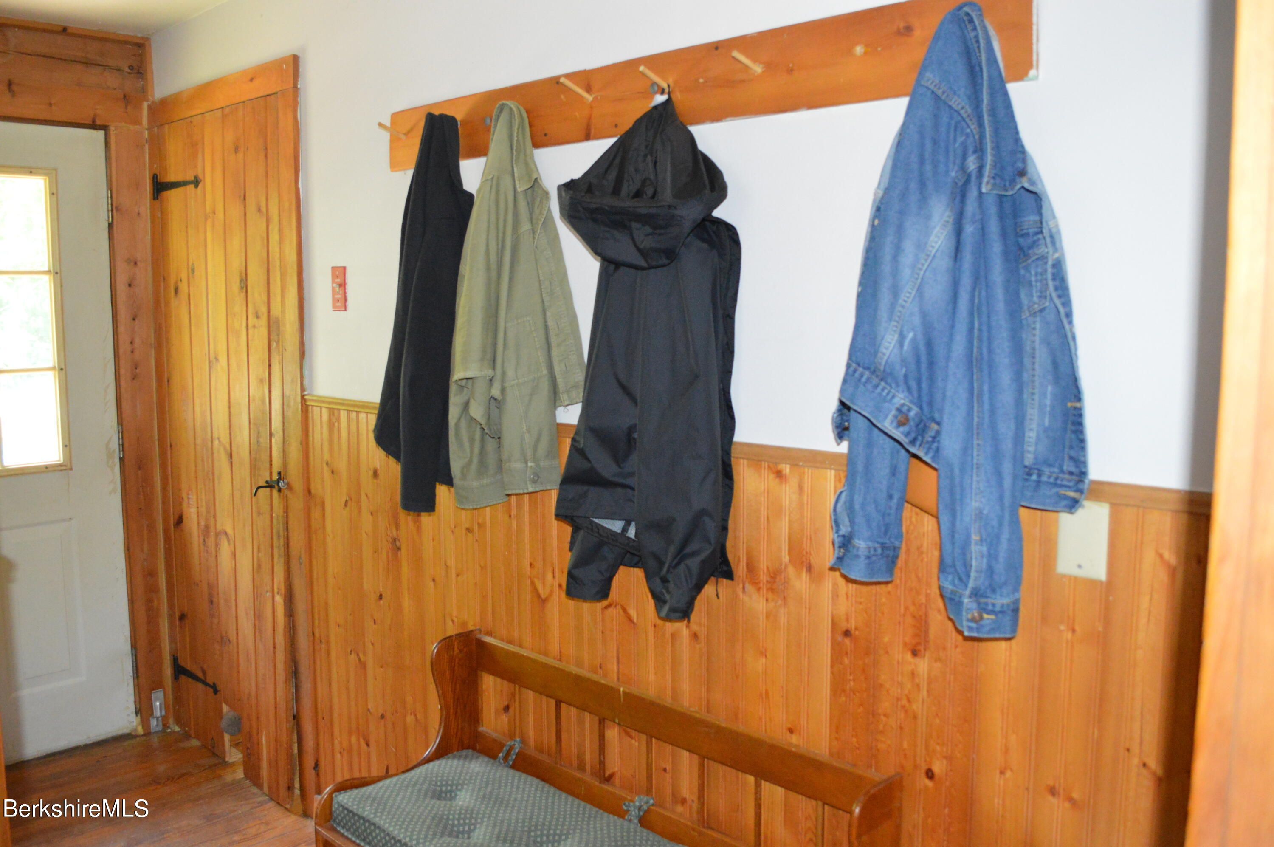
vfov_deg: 43.5
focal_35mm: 30
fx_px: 1061
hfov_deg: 62.0
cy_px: 424
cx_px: 637
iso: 3200
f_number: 3.8
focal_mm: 20
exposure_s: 1/60
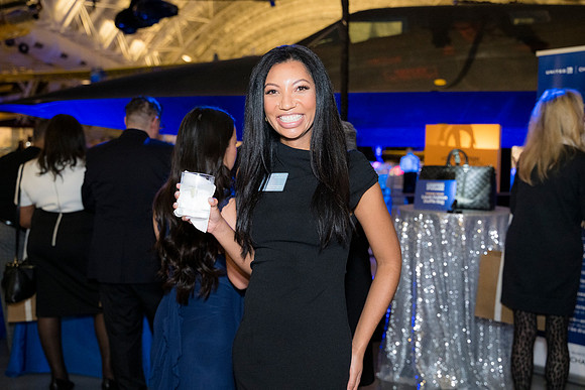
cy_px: 195
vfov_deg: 30.5
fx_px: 715
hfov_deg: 44.5
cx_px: 292
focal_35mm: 44
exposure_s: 1/160
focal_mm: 44
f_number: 4
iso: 3200
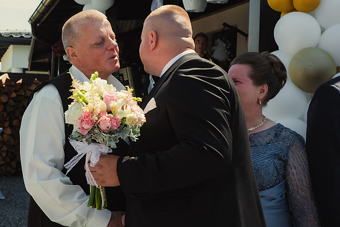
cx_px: 102
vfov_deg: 19.4
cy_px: 88
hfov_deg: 28.5
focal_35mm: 70
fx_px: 662
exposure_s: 1/250
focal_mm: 50
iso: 200
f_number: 8
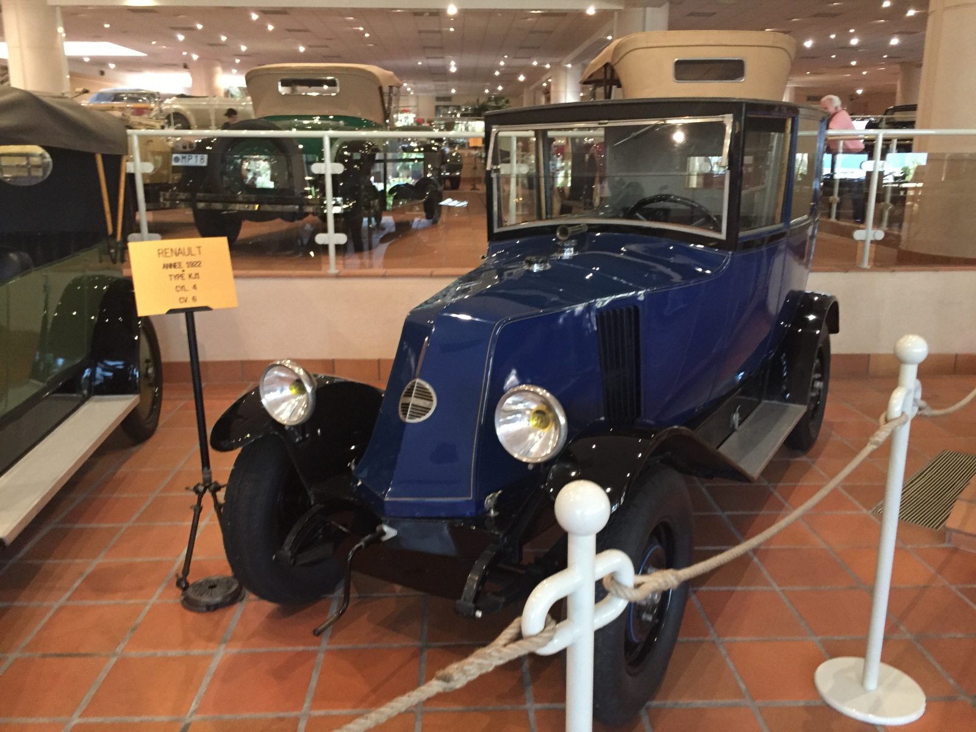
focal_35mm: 29
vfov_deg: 48.2
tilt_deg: -12.9
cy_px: 366
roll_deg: -0.6
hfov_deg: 61.7
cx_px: 488
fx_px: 818
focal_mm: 4.15
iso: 250
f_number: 2.2
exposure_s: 1/20
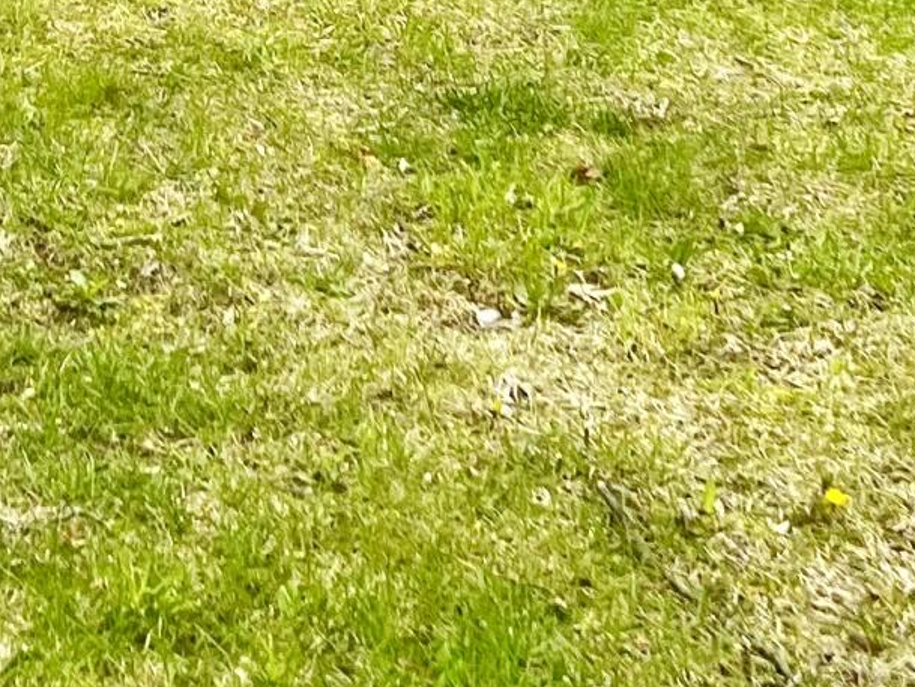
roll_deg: +0.5
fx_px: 3384
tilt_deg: +2.8
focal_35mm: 128
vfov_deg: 10.2
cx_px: -128
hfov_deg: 15.0
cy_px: -905
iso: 50
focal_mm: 5.7
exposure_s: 1/2208
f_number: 1.5
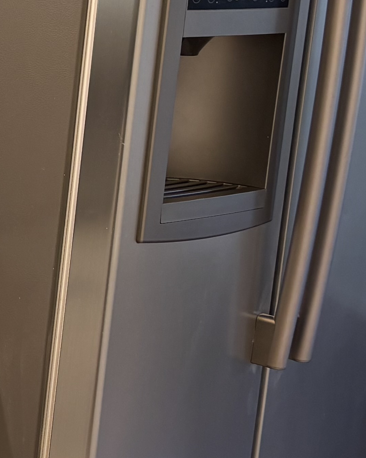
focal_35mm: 108
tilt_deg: -9.2
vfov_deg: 17.6
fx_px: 1462
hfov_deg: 11.8
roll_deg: -2.2
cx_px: -496
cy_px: 95
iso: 64
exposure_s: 1/120
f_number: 1.6
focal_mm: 5.96
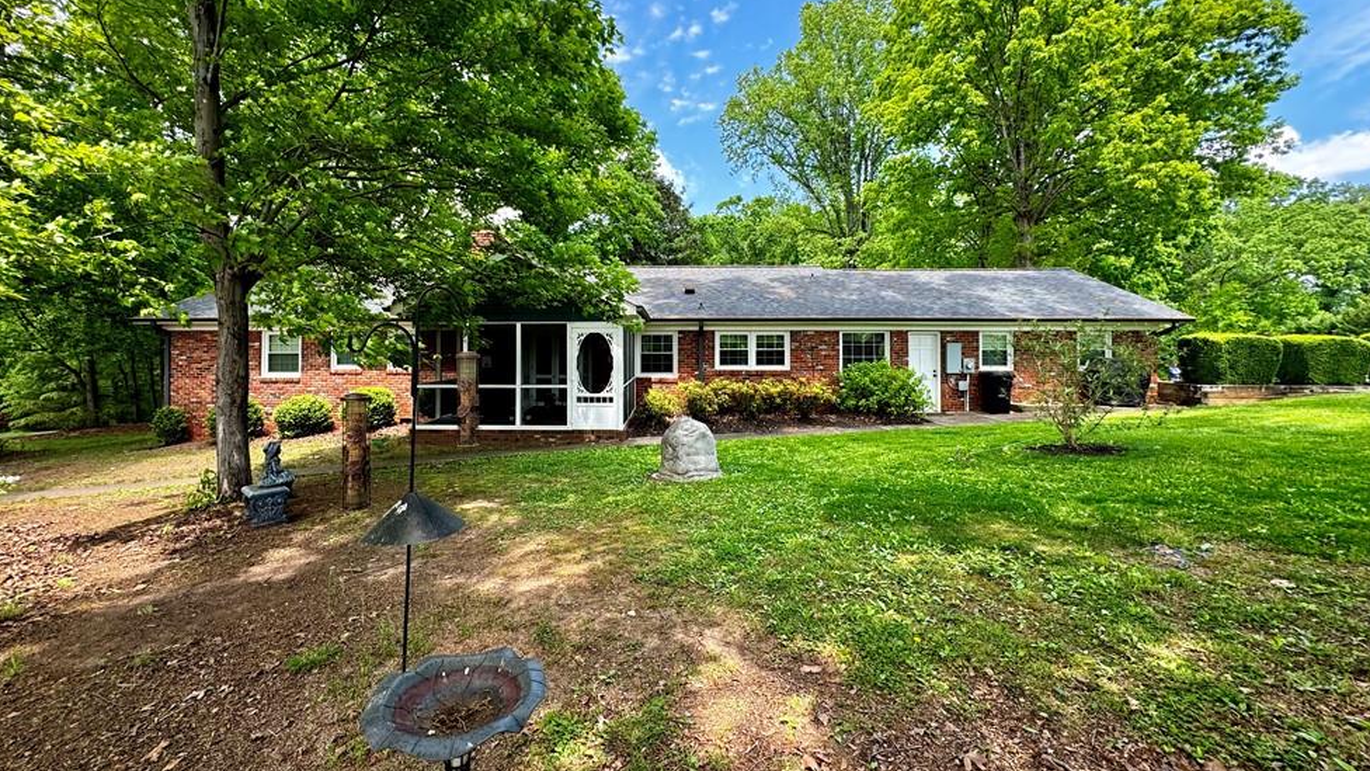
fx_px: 581
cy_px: 350
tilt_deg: -0.3
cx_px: 664
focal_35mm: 16
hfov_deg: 99.3
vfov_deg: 66.9
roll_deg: -0.5
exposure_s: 1/197
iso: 40
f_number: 2.2
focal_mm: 2.22
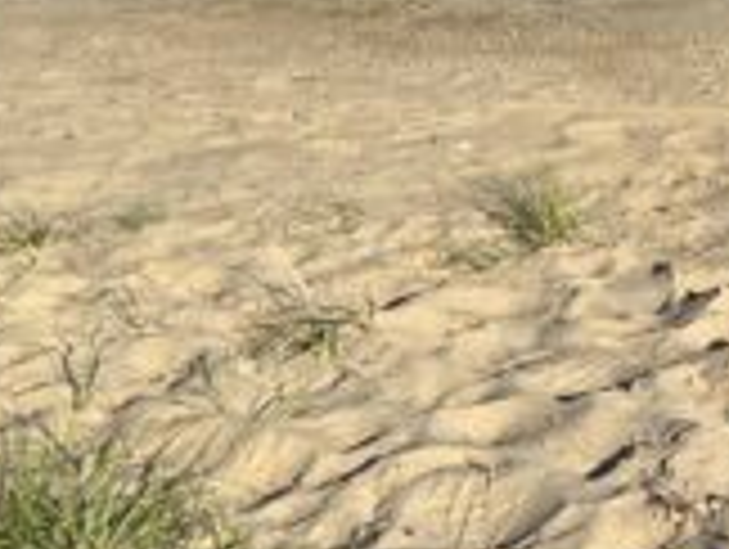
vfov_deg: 8.7
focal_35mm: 164
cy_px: -400
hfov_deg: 11.1
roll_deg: +0.6
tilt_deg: -12.2
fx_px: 3459
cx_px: 1372
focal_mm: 5.7
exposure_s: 1/4115
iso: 50
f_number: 1.5
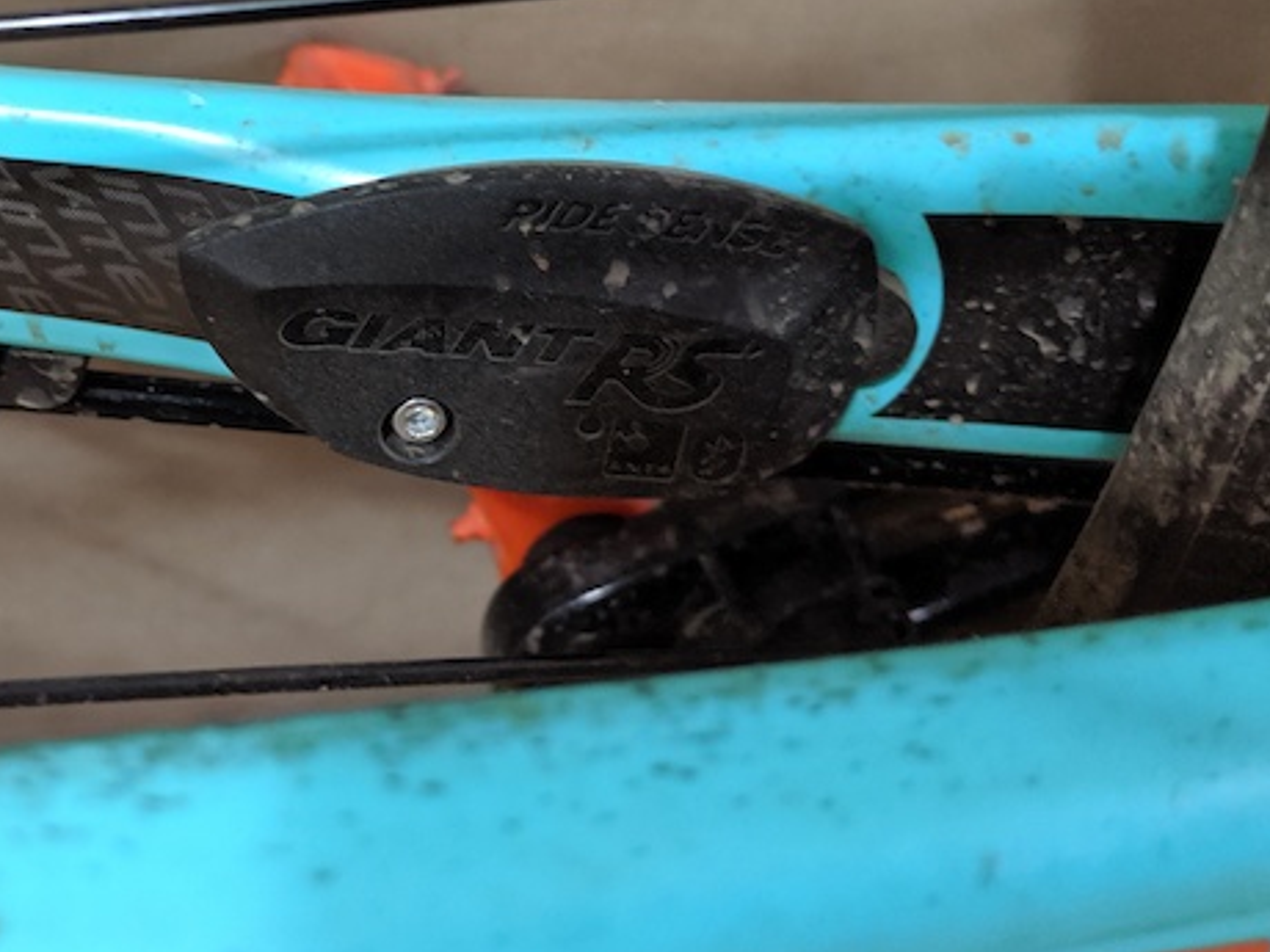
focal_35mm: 47
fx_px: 1724
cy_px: 287
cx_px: 320
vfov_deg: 30.6
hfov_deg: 39.4
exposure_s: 1/7.5
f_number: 1.8
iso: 757
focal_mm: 4.44
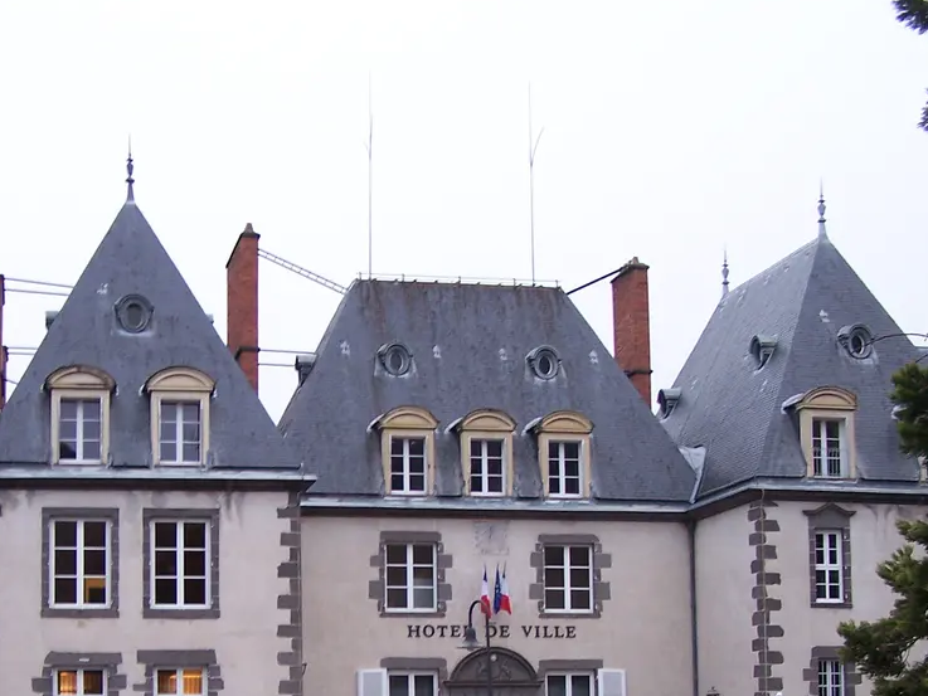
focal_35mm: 66
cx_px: 382
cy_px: 595
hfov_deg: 29.3
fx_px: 1770
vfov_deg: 21.9
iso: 100
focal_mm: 6.3
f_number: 2.8
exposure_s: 1/30
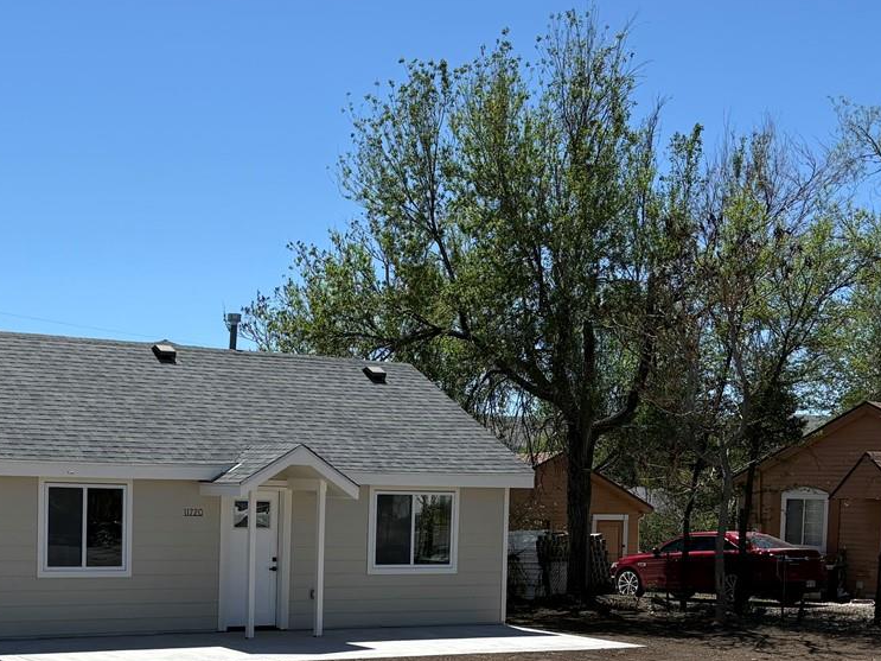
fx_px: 1425
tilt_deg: -2.5
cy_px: 552
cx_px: 211
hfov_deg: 33.6
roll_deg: -1.0
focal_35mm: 56
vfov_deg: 25.5
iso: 50
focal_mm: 5.96
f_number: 1.6
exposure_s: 1/4329
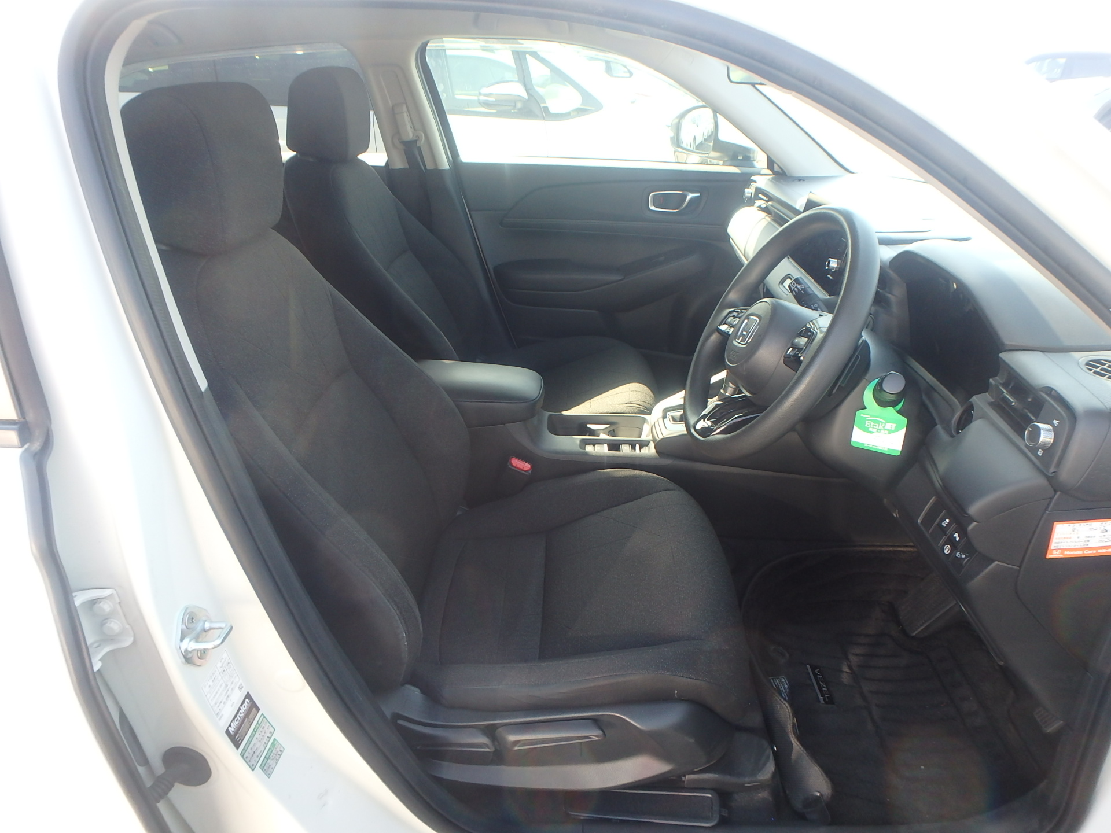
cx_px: 556
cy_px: 416
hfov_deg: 79.0
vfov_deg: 63.4
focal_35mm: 21
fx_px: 674
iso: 125
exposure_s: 1/80
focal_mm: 3.7
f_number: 3.5
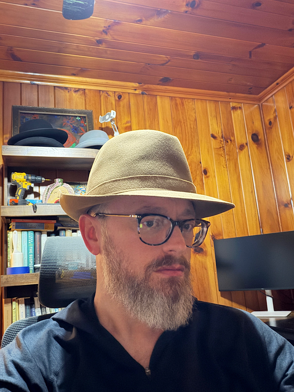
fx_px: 340
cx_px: 147
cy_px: 196
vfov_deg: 60.0
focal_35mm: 30
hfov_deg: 46.8
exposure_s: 1/15
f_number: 1.9
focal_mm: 2.71
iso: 1250
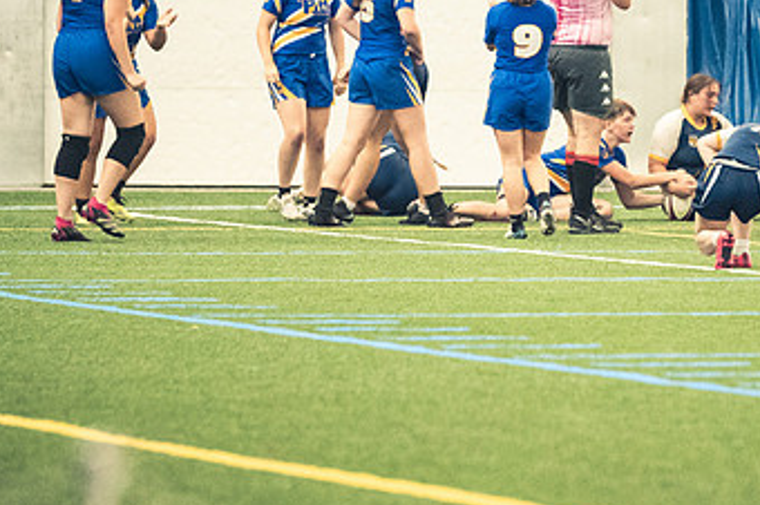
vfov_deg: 2.7
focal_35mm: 512
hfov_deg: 4.0
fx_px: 10798
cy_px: 270
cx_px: 559
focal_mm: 200
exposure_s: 1/500
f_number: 2.8
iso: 12800
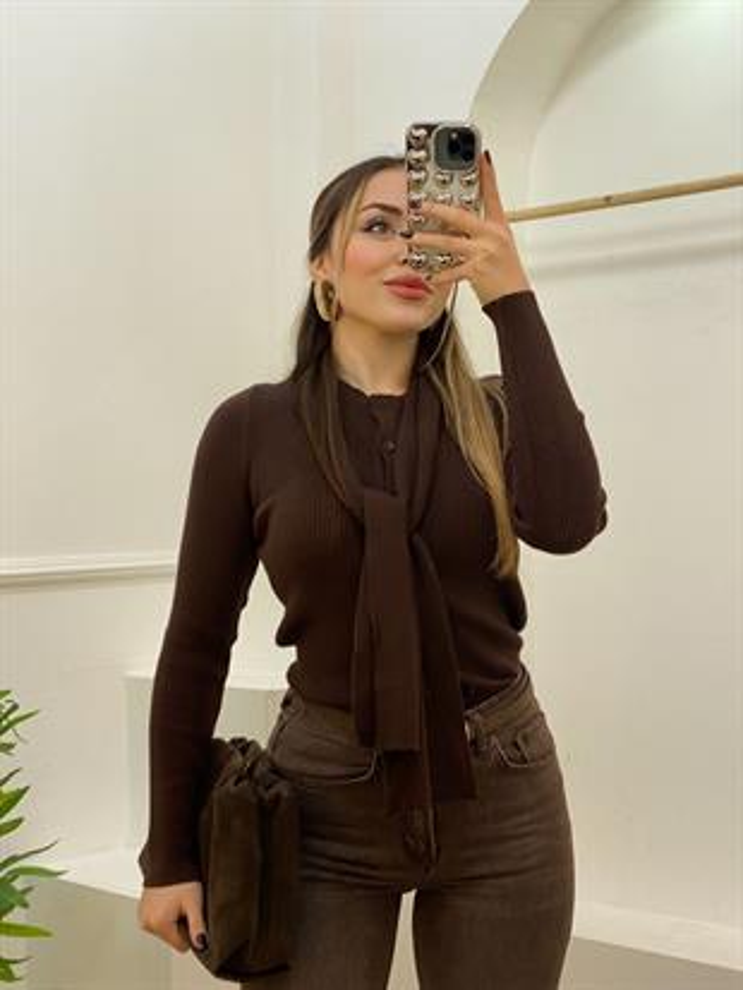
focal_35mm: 52
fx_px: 1487
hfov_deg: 28.0
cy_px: 495
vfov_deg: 36.8
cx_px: 372
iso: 64
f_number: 2
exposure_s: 1/100
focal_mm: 6
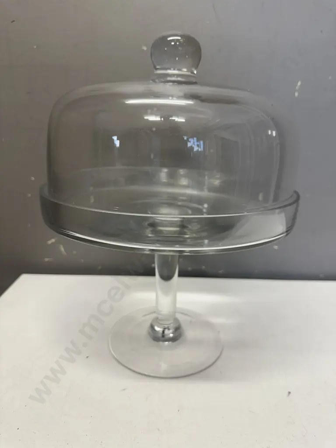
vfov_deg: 71.6
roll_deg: -1.4
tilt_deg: -15.9
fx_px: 311
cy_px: 224
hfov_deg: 56.8
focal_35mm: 24
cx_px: 168
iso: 100
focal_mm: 6.86
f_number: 1.78
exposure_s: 1/100
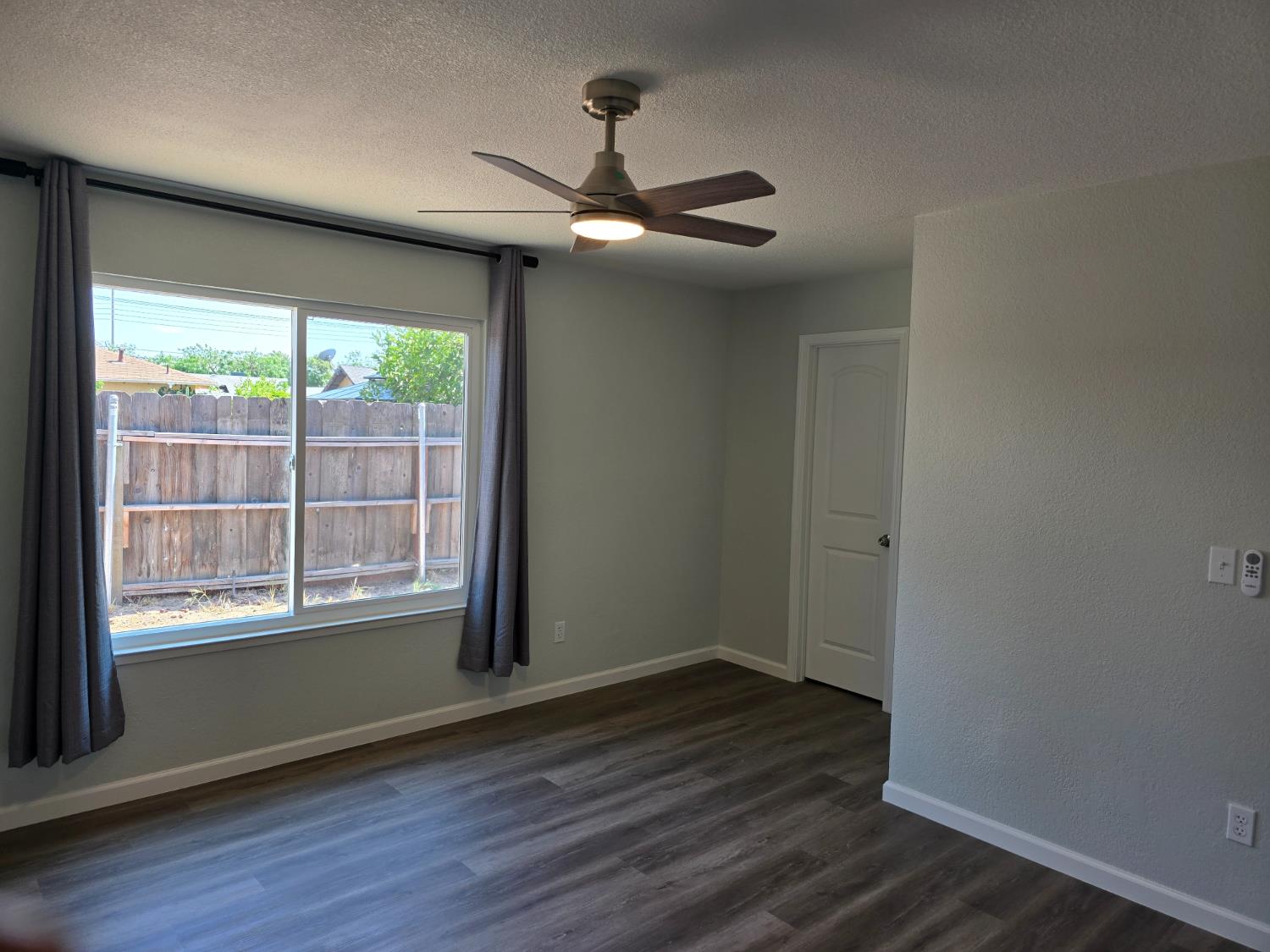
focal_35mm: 23
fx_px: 844
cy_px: 476
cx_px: 635
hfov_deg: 73.9
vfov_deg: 58.9
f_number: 1.7
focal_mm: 6.3
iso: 50
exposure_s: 1/180
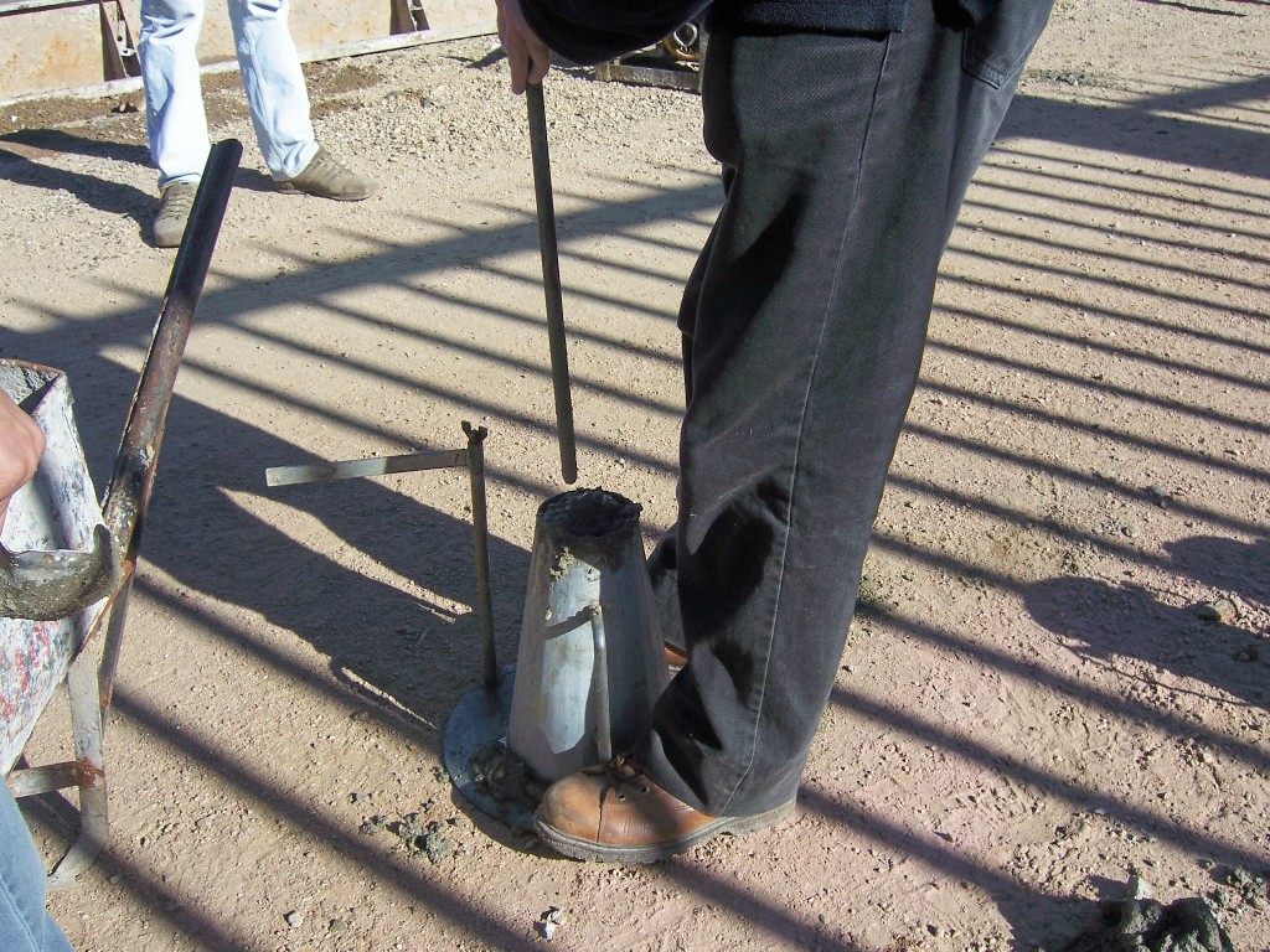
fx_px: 1321
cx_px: 635
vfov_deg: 39.7
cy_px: 476
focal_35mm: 36
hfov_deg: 51.4
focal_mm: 6.2
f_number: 4.5
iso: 80
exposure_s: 1/400
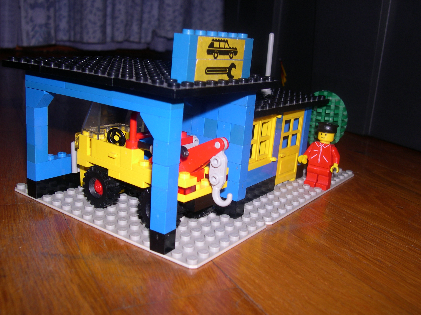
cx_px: 210
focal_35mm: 38
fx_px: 462
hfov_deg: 49.0
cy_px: 158
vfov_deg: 37.7
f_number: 7.6
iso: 100
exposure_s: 1/60
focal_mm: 8
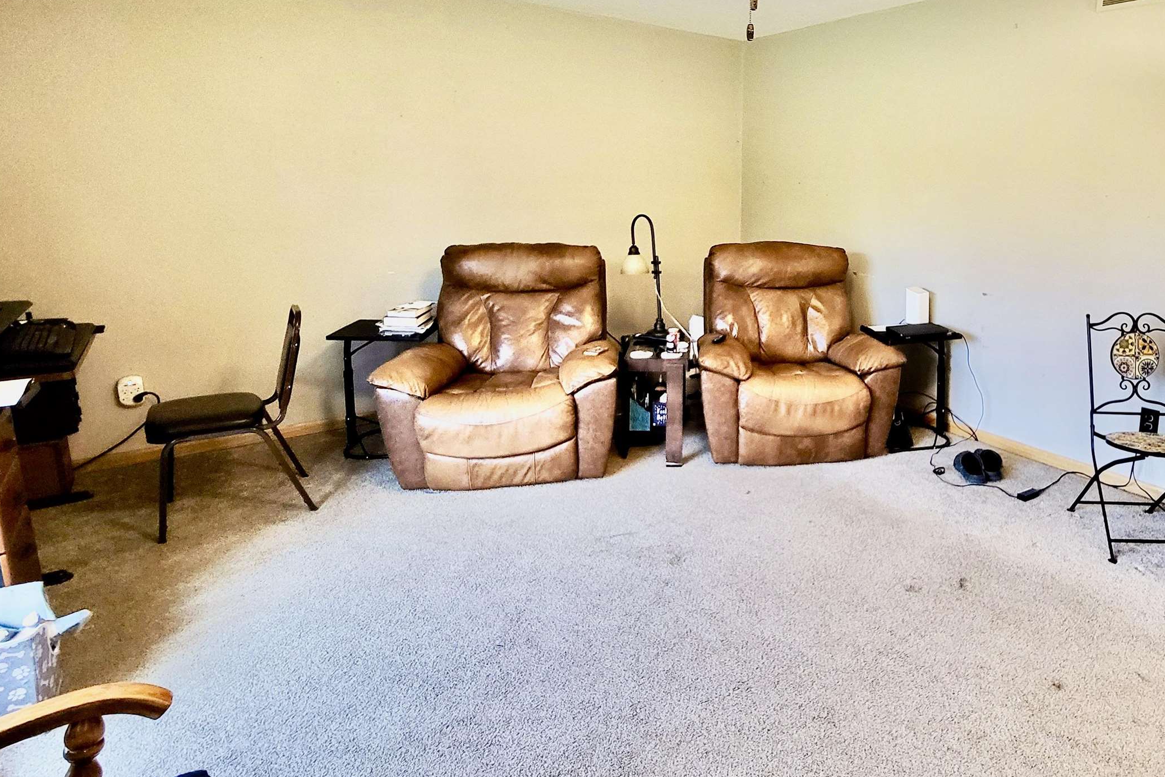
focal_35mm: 20
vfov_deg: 61.5
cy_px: 319
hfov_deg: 81.0
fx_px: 647
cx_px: 783
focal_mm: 2.2
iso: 400
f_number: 2.2
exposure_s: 1/60
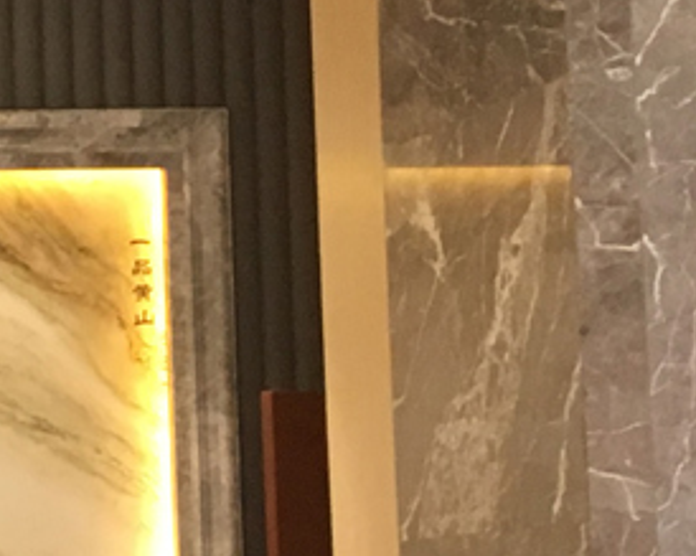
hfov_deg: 9.7
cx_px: -1045
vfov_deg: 9.0
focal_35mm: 172
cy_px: 314
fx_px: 3542
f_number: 2.2
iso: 125
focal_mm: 4.15
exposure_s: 1/33
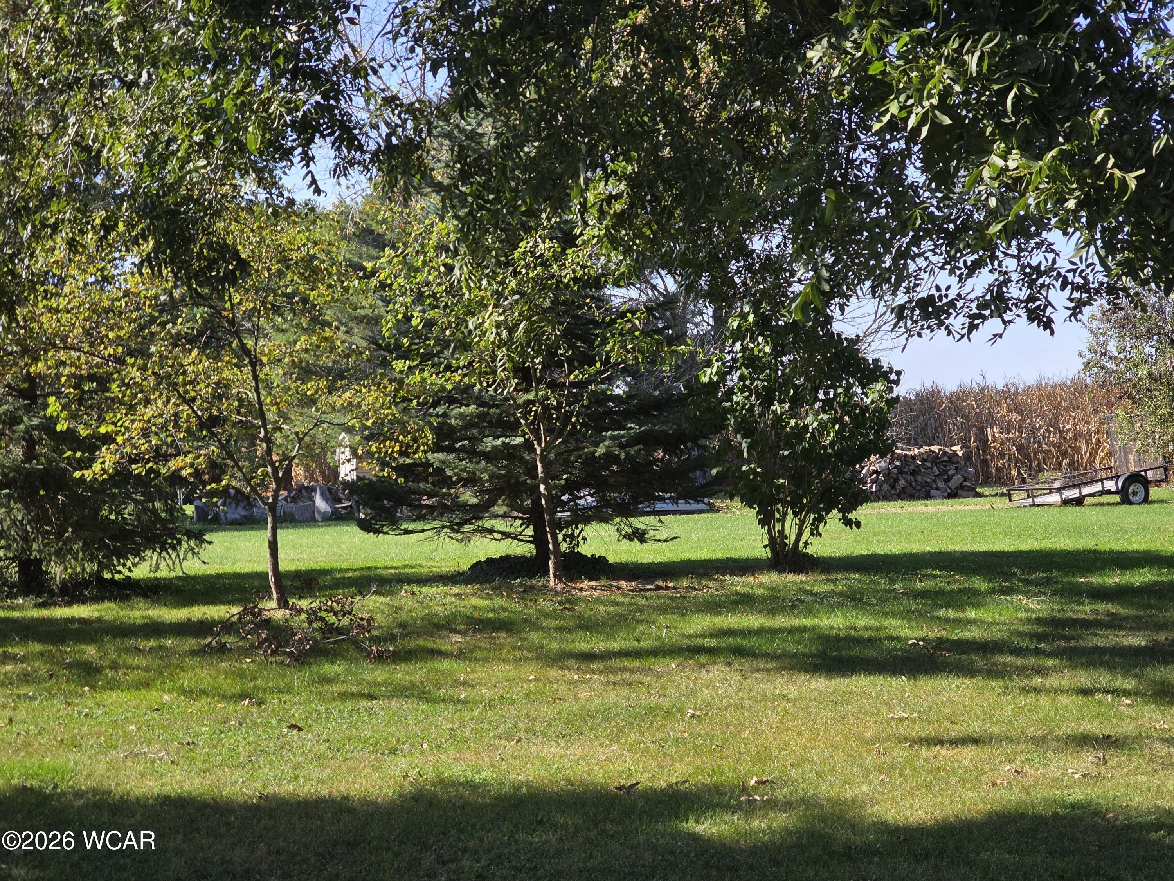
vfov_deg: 21.3
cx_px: 587
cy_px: 440
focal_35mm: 69
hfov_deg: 28.2
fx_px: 2340
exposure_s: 1/792
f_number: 2.4
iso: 50
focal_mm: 7.9
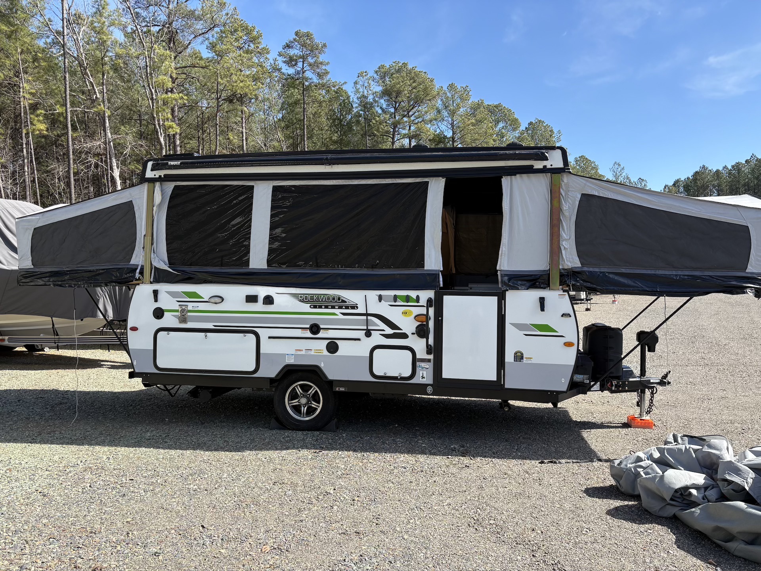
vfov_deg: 53.1
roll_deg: +2.7
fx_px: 572
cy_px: 286
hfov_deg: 67.3
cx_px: 380
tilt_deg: +1.0
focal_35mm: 26
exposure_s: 1/1263
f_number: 1.6
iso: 50
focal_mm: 5.96
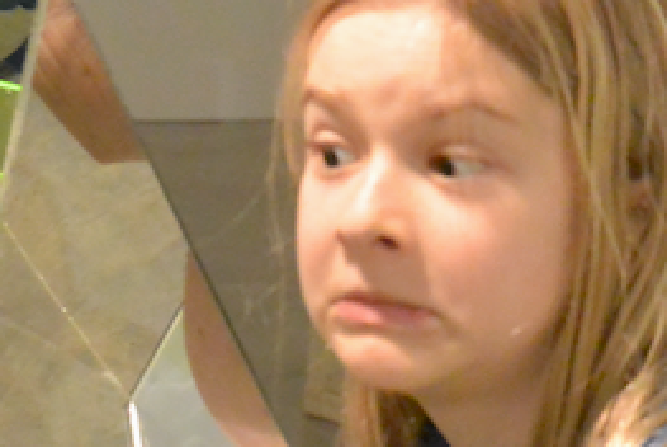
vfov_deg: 5.6
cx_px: 63
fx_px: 4563
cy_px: 494
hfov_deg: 8.3
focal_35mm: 246
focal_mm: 30
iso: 2200
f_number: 3.8
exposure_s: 1/30
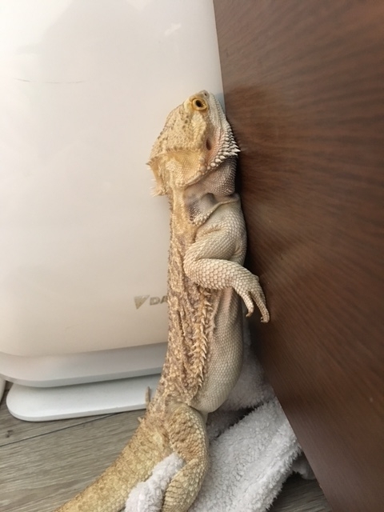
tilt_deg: -16.4
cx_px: 192
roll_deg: +8.4
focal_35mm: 29
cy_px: 256
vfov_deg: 61.7
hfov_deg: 48.2
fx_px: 429
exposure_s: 1/15
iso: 200
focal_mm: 4.15
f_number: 2.2
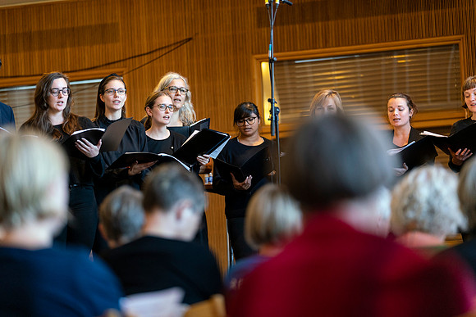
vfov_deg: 9.1
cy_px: 158
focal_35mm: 151
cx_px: 238
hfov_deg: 13.6
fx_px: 1997
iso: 2000
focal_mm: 151
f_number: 2.8
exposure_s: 1/250
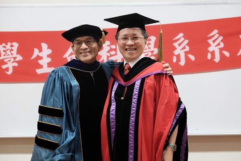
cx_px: 120
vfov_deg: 22.3
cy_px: 80
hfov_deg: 32.9
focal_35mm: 61
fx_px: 408
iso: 1600
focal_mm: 40.7
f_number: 4
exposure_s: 1/140
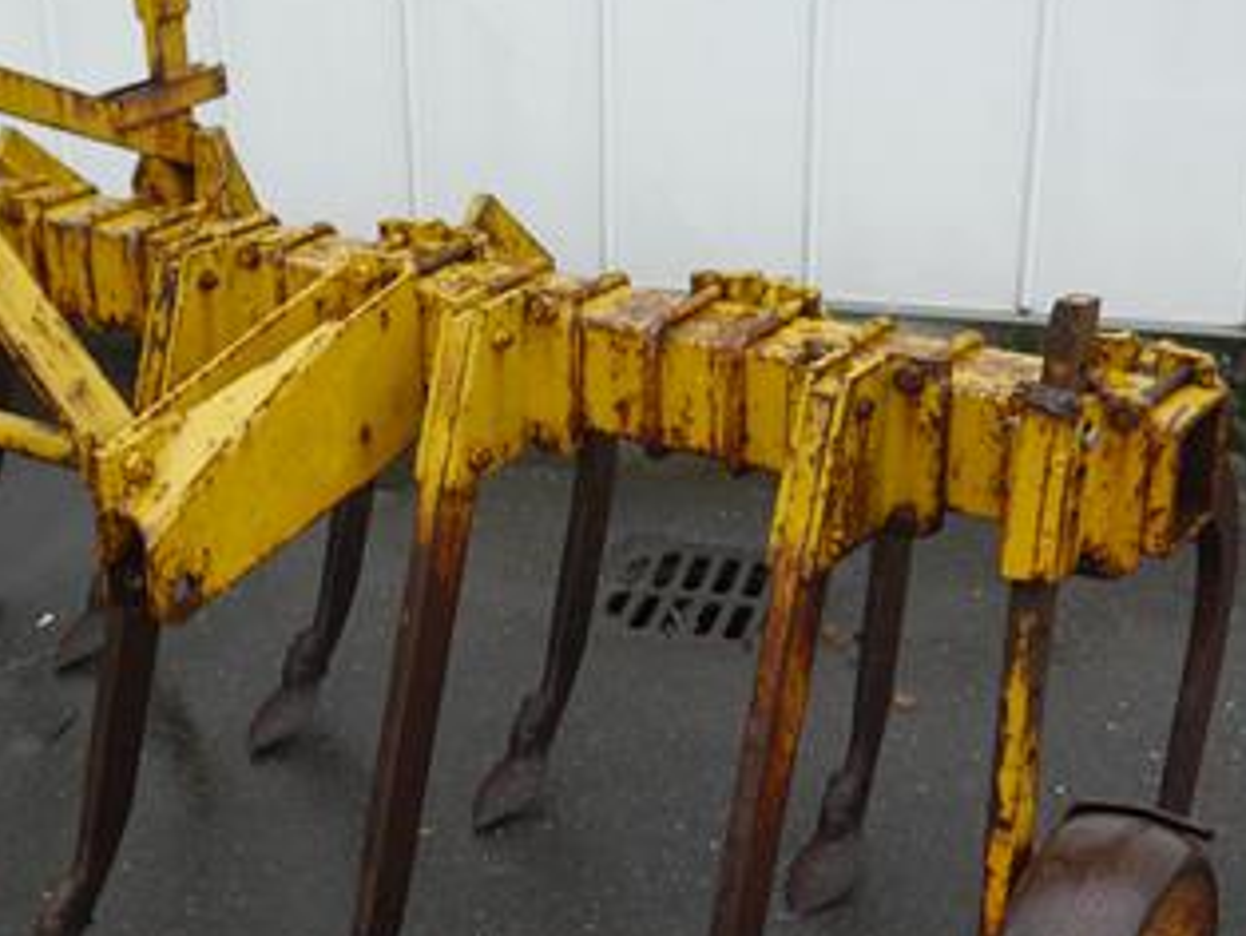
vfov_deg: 24.0
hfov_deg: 31.1
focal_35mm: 61
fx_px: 2197
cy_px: 543
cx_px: 312
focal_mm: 15
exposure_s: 1/60
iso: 400
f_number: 3.6
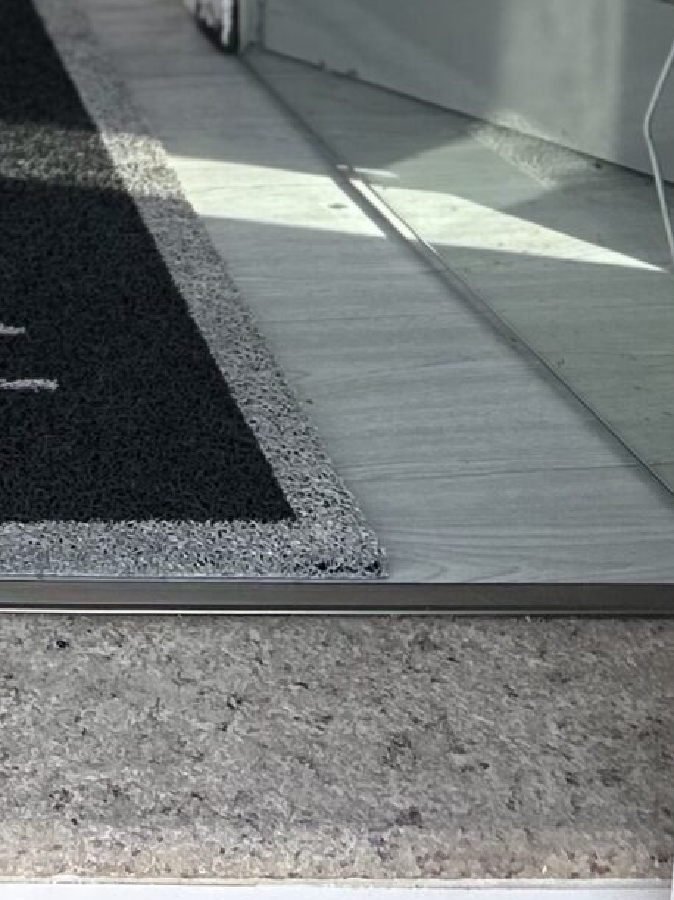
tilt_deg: -5.7
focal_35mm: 109
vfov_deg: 14.8
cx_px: -577
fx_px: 2831
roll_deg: -2.0
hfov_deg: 12.3
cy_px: -906
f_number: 1.5
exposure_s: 1/578
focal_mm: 5.7
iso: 50
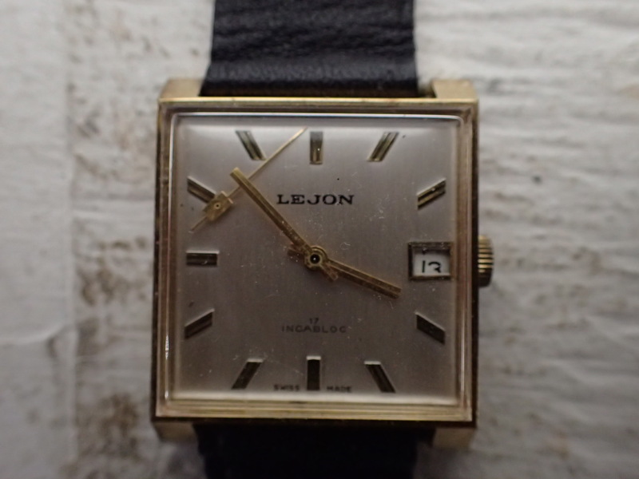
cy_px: 240
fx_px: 554
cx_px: 320
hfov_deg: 60.0
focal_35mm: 30
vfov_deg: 46.8
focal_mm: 5.5
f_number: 2.3
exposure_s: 1/60
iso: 800
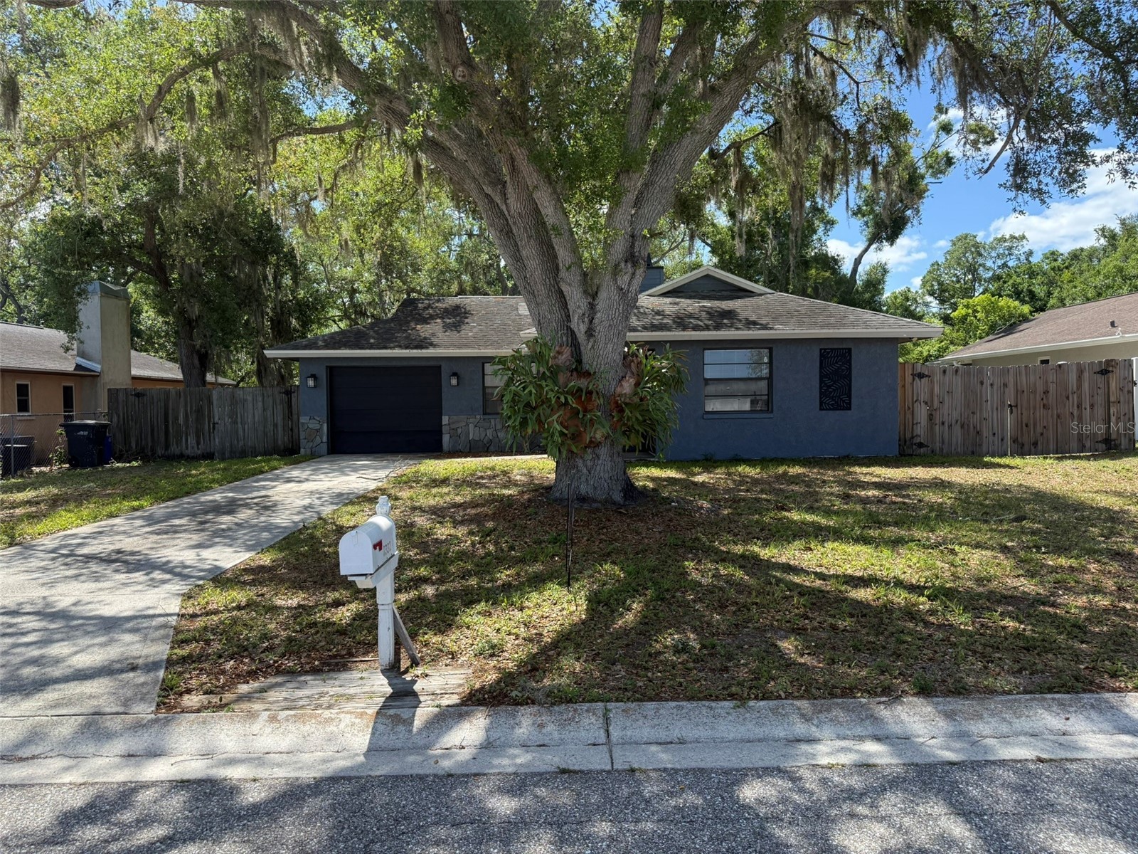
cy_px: 427
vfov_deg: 56.8
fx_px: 789
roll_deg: +1.6
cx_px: 569
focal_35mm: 24
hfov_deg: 71.6
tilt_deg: -1.0
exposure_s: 1/2370
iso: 100
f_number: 1.78
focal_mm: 6.76
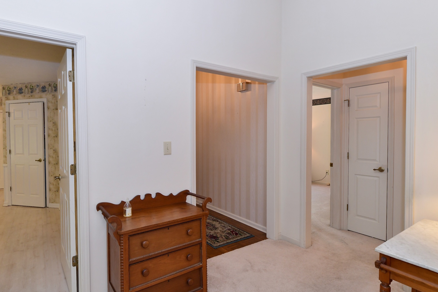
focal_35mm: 19
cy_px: 140
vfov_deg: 64.5
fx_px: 231
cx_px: 194
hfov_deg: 86.6
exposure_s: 1/60
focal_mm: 14
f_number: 7.1
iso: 1000
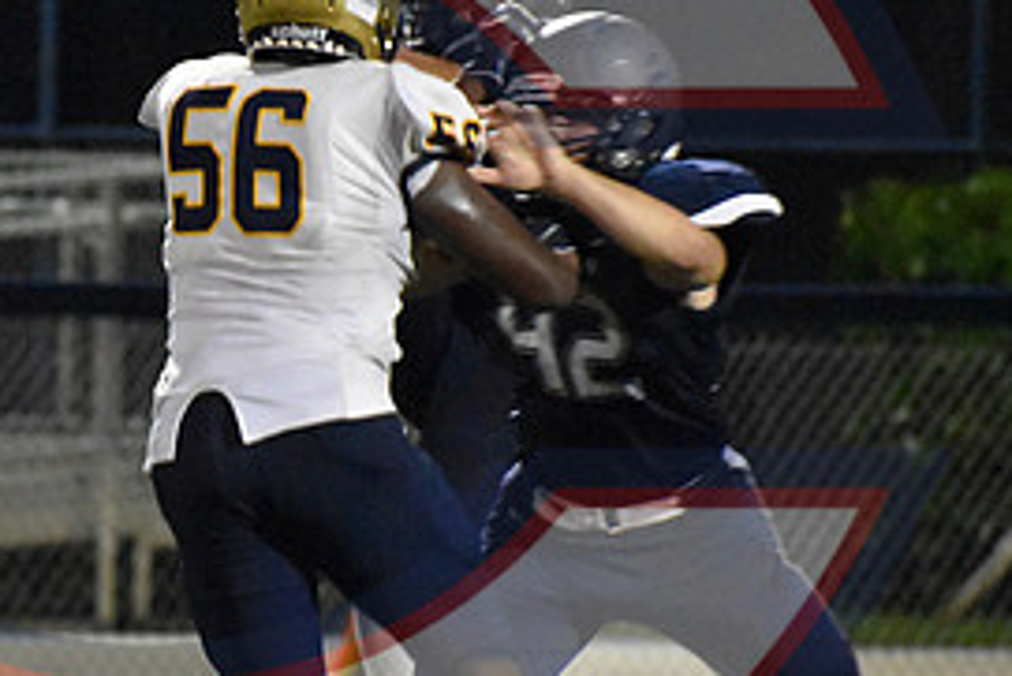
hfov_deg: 2.3
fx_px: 25312
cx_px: 131
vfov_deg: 1.5
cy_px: 297
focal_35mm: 900
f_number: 6.3
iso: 12800
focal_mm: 280
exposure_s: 1/200
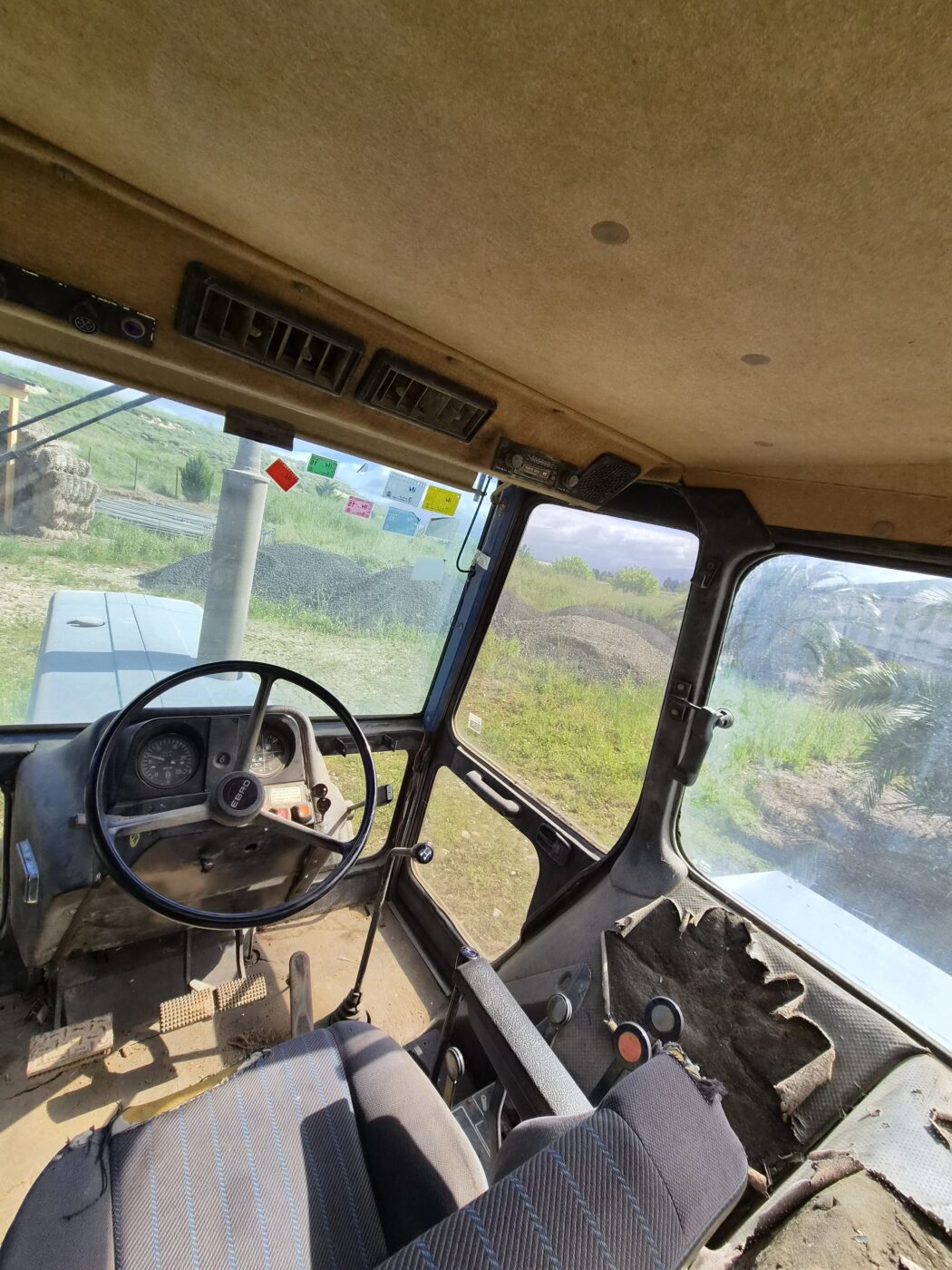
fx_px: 477
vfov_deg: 106.2
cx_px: 476
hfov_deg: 89.9
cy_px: 635
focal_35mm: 13
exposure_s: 1/1500
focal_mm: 2.2
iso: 100
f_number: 2.2
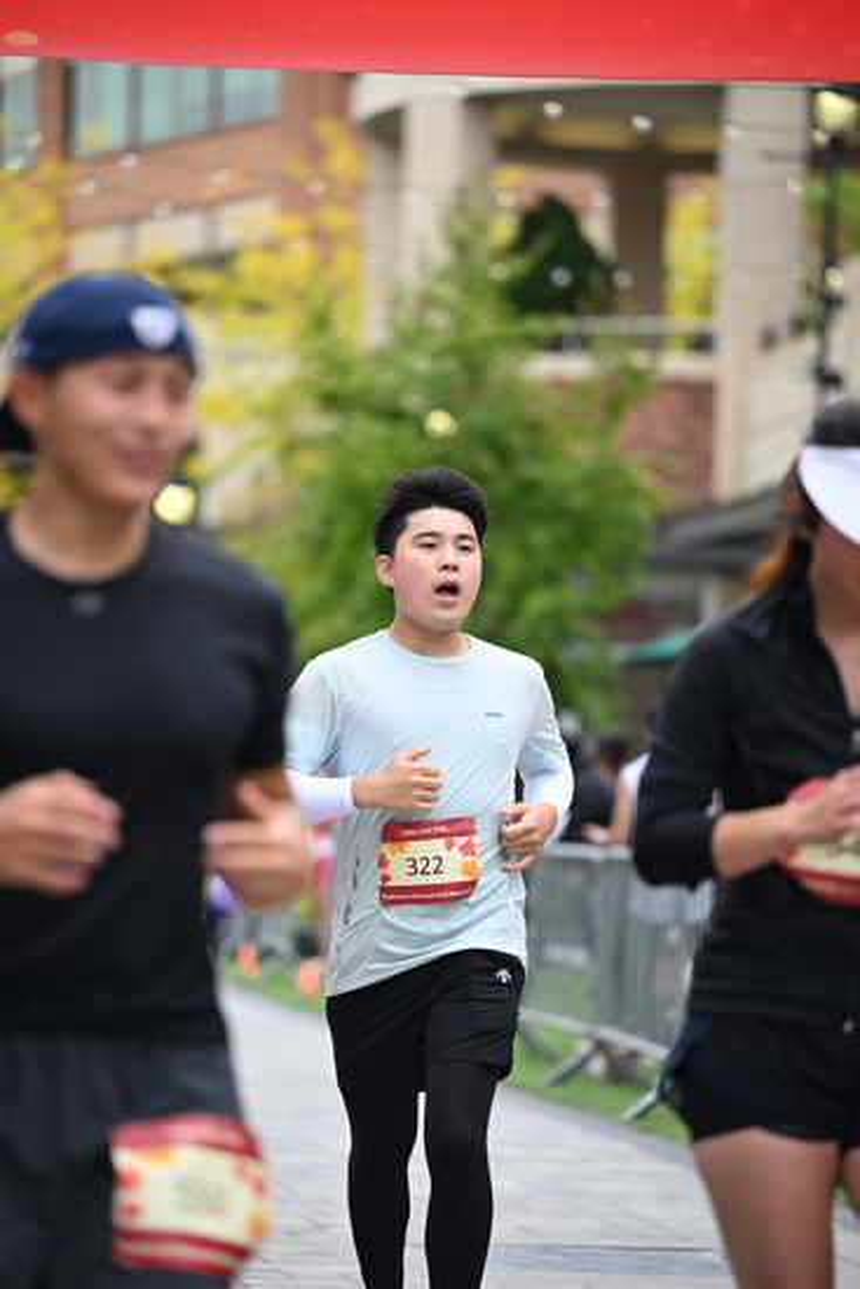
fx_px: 5013
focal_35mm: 140
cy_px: 644
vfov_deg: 14.6
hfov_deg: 9.8
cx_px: 430
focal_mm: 140
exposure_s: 1/2500
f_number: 2.8
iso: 640
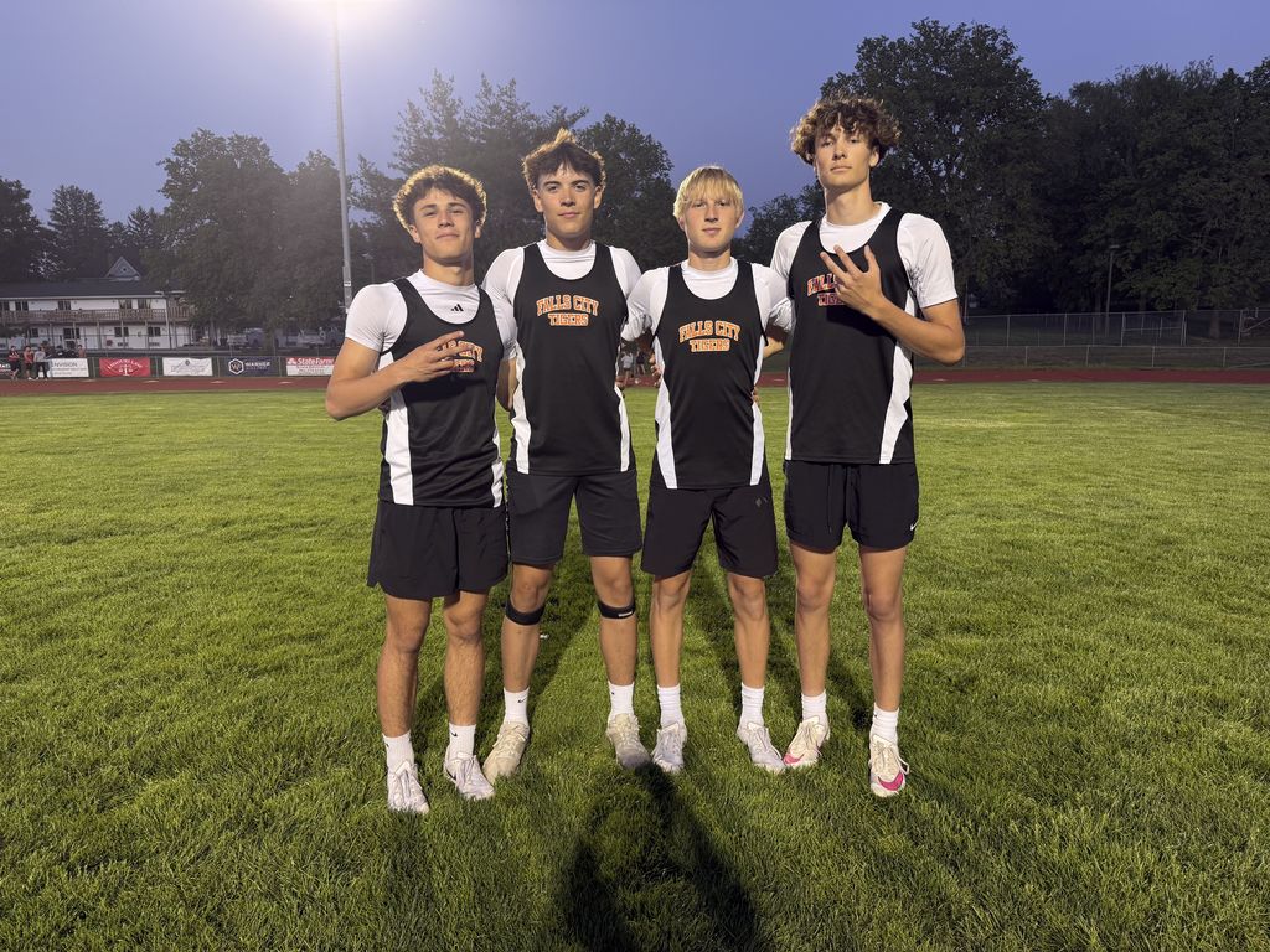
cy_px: 476
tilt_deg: -9.1
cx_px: 635
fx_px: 881
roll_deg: +1.1
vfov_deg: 56.8
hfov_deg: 71.6
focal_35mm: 24
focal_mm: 6.76
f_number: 1.78
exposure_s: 1/60
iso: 125
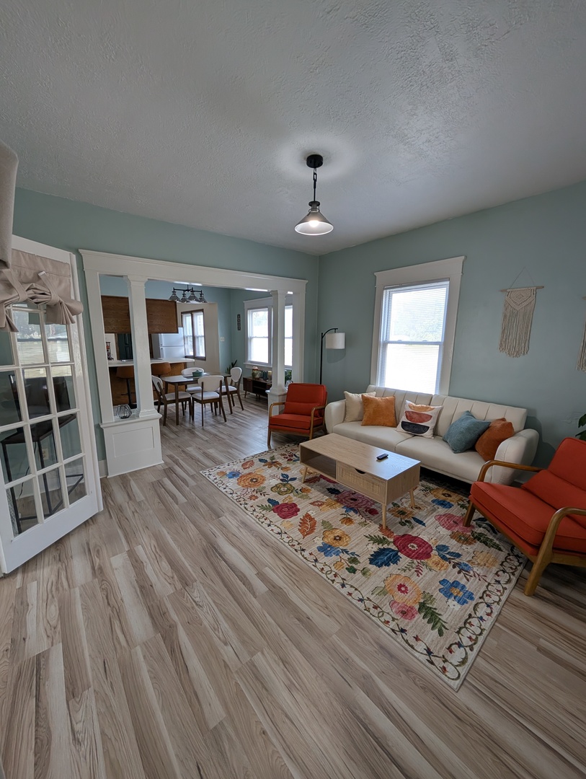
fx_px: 270
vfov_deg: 110.5
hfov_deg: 94.6
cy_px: 390
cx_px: 293
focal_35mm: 12
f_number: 1.7
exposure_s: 1/120
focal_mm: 2.02
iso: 87
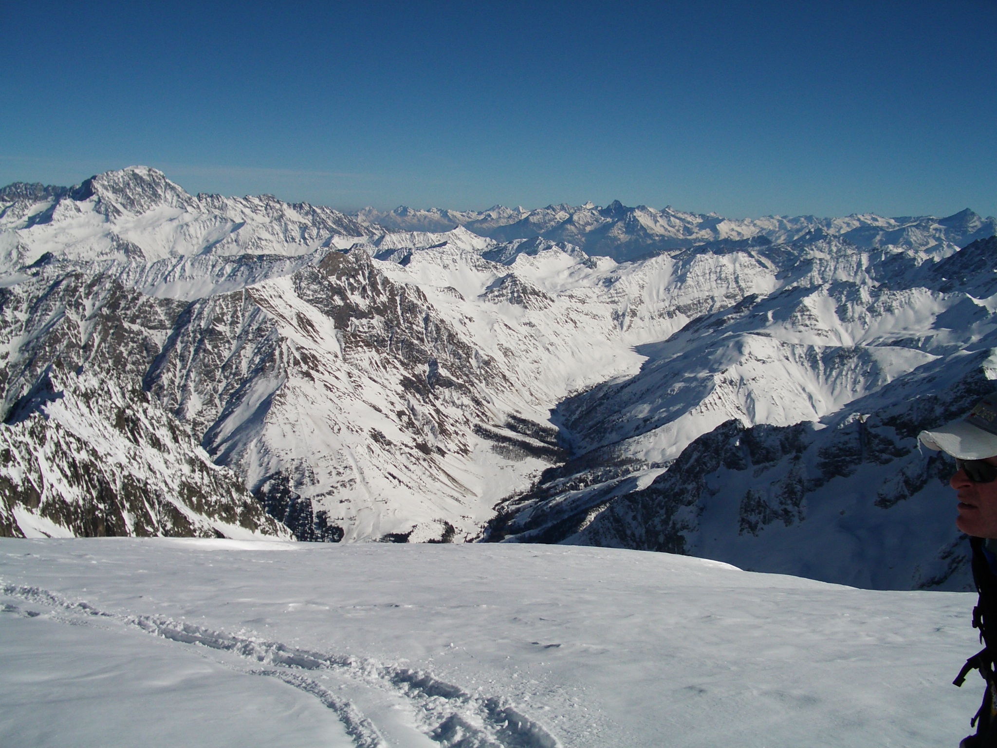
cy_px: 374
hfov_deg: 52.6
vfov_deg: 40.7
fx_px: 1008
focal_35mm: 35
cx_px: 498
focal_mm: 5.8
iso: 80
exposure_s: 1/2000
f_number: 4.3
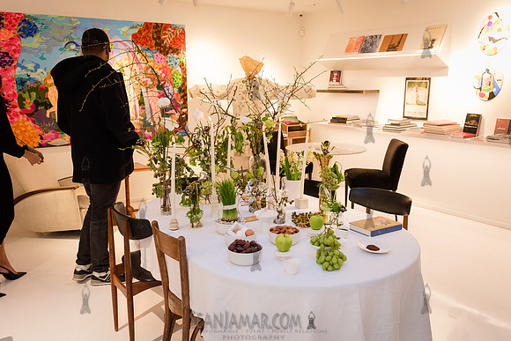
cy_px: 173
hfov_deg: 58.8
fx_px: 453
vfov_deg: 41.2
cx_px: 249
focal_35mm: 32
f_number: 3.5
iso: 1600
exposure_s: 1/160
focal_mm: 24
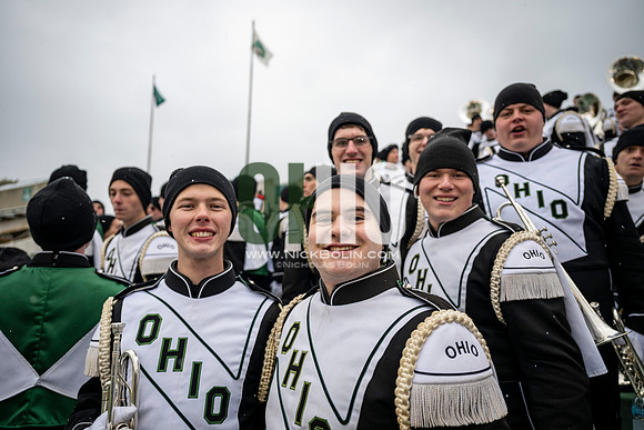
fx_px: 429
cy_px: 215
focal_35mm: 24
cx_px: 322
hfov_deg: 73.7
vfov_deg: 53.2
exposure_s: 1/500
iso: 160
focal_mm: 24
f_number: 2.8
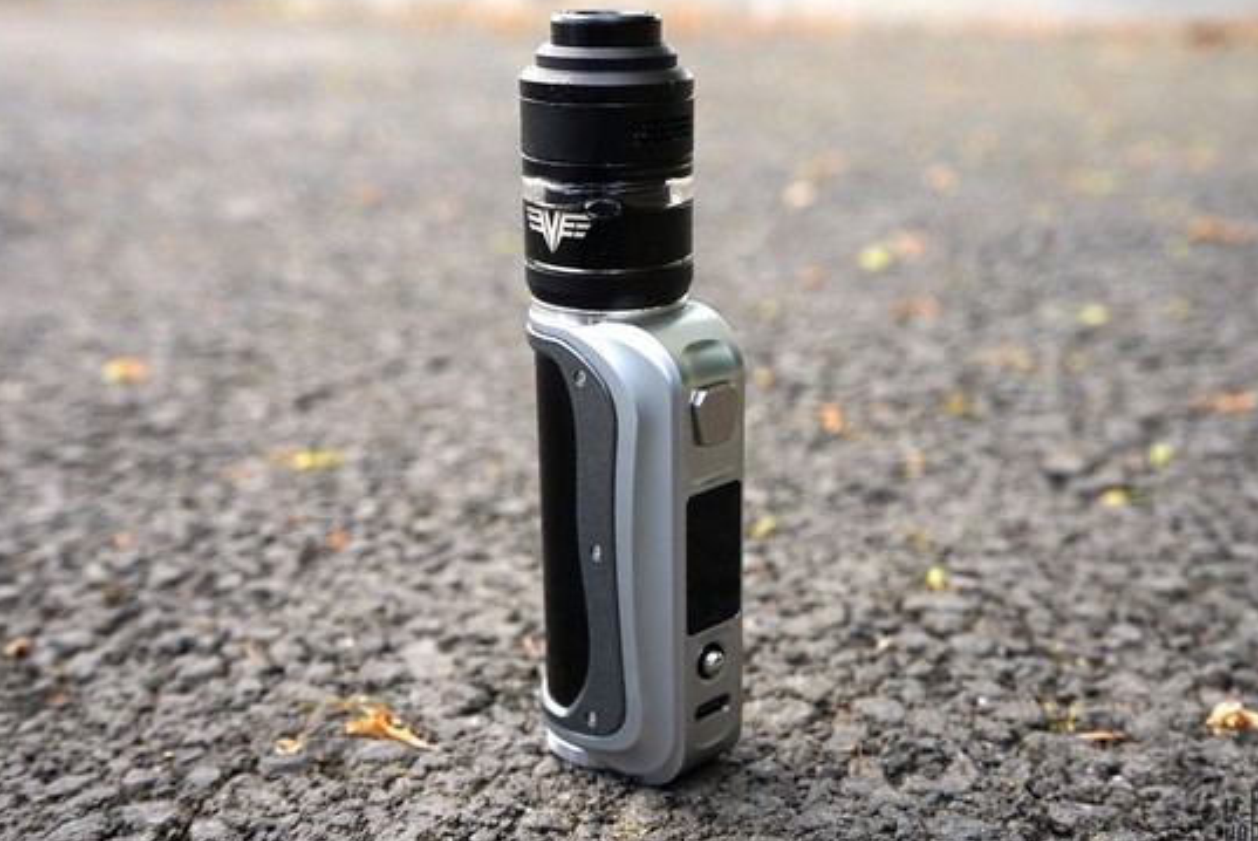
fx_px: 1329
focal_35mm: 38
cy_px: 423
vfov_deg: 35.1
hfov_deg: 50.6
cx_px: 654
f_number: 5.6
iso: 100
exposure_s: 1/80
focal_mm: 34
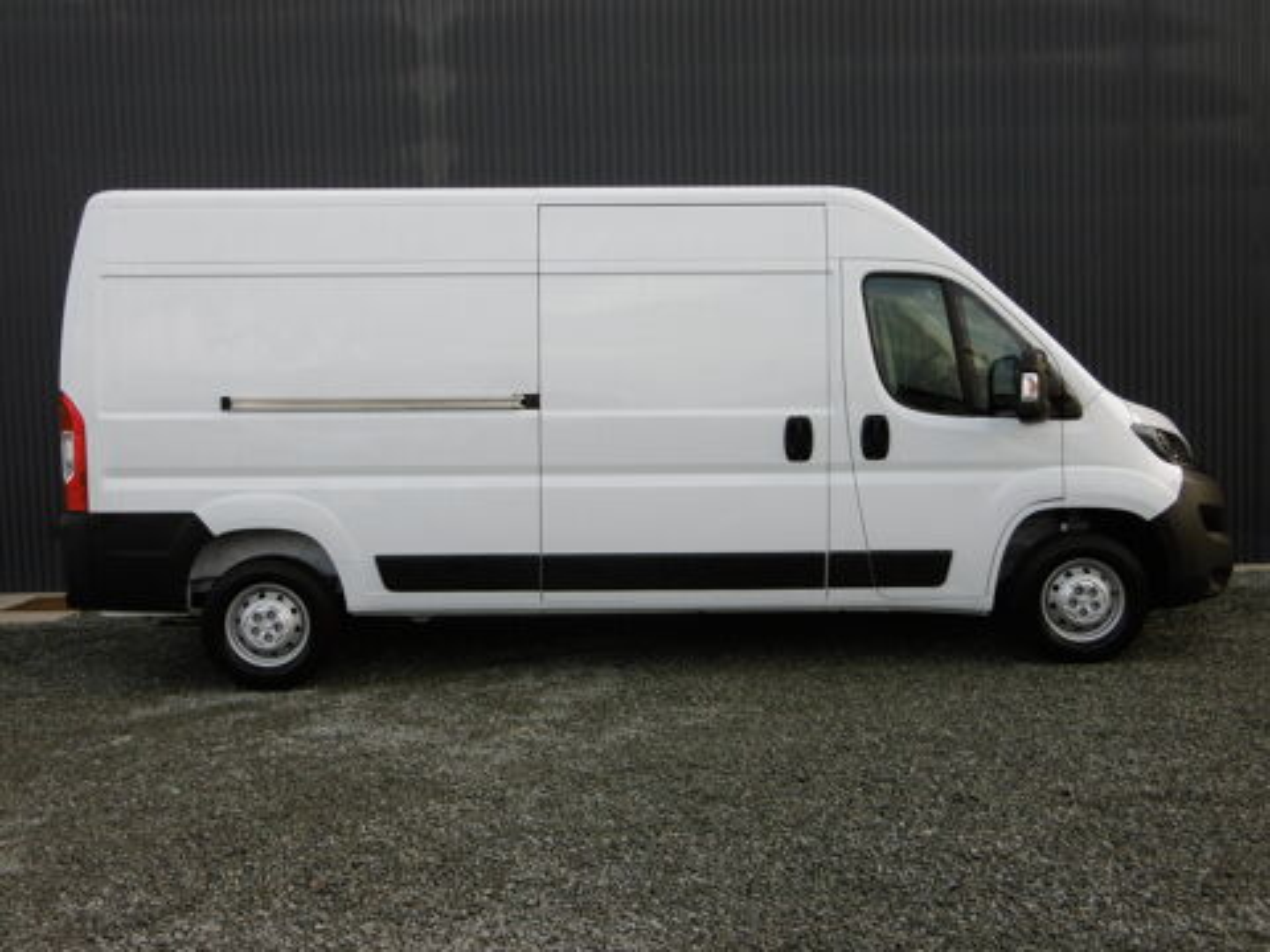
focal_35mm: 38
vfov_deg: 37.7
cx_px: 635
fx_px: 1394
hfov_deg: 49.0
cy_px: 476
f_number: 3.7
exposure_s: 1/200
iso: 100
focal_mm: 6.8
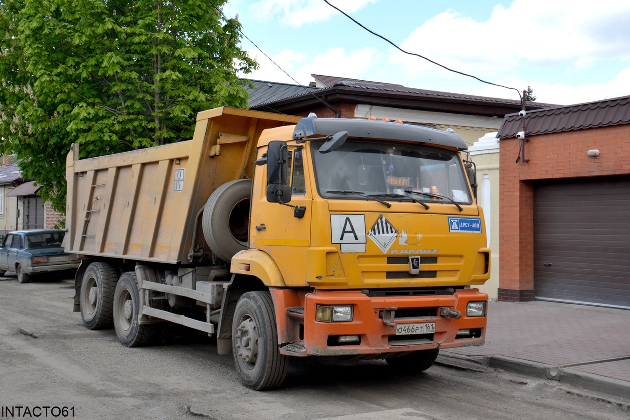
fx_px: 840
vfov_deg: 28.1
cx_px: 315
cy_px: 210
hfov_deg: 41.1
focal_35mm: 48
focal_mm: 32
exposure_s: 1/250
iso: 200
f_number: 8
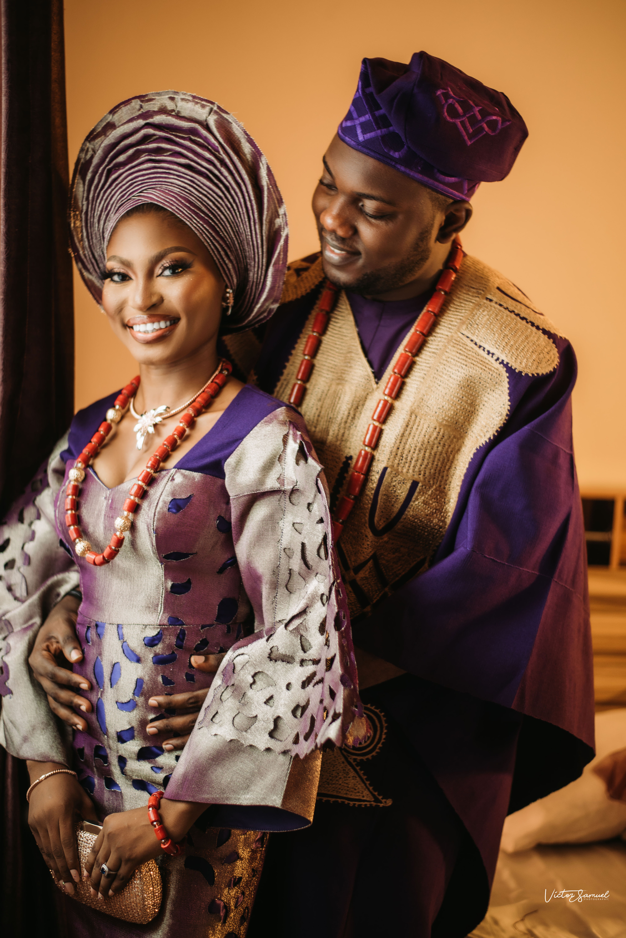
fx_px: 1303
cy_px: 469
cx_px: 313
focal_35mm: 50
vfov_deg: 39.6
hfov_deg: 27.0
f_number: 1.8
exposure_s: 1/80
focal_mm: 50
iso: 320
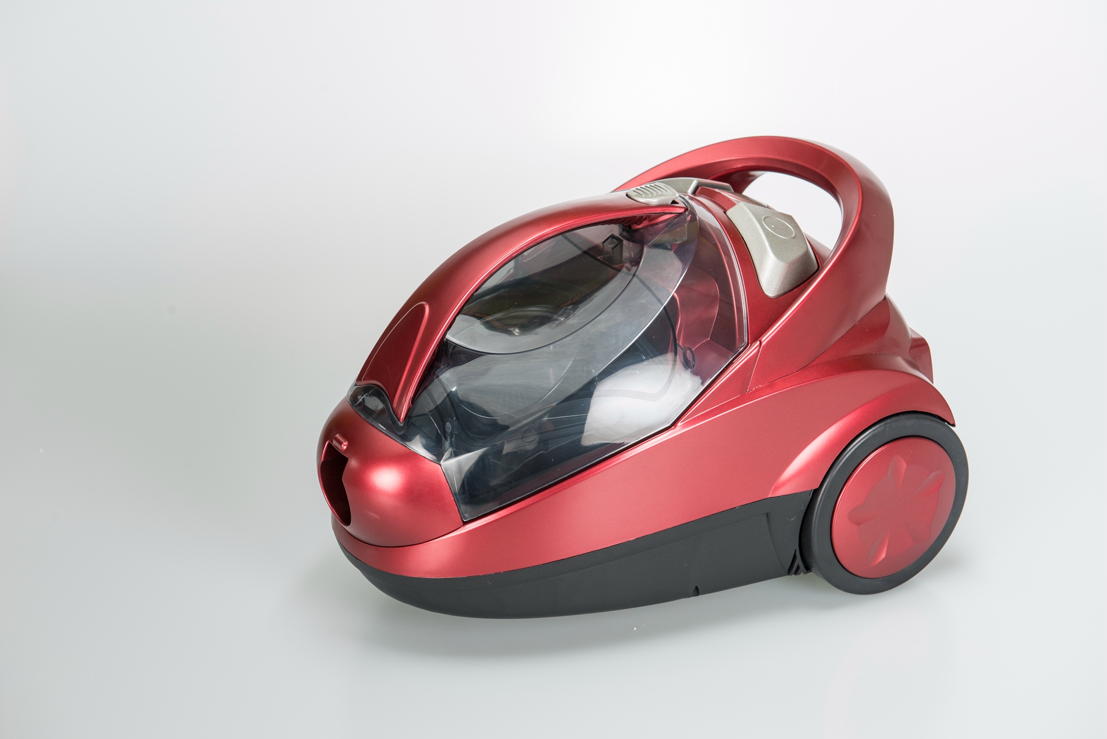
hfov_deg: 28.8
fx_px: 2153
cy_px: 370
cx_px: 554
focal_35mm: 70
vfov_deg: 19.5
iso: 71
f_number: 8
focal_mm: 70
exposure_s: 1/125
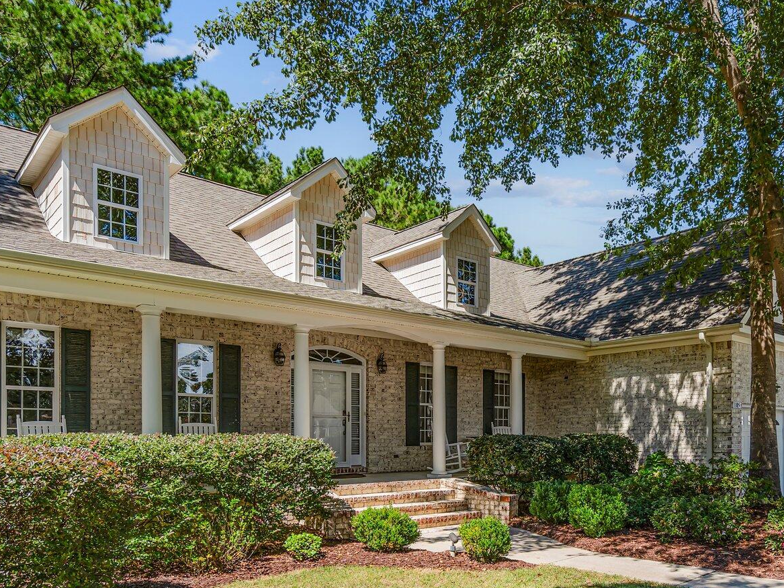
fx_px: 611
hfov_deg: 63.8
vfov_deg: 50.7
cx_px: 518
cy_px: 378
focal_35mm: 27
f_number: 4
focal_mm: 16
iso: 250
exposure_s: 1/1000
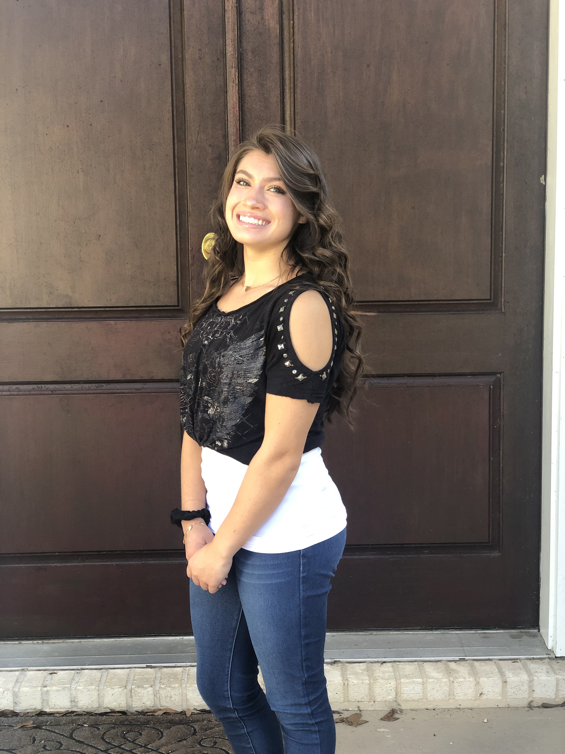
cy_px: 377
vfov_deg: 36.8
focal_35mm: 52
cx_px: 282
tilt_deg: -7.3
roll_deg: -0.3
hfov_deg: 28.0
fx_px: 1132
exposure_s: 1/60
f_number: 2.4
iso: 40
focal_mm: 6
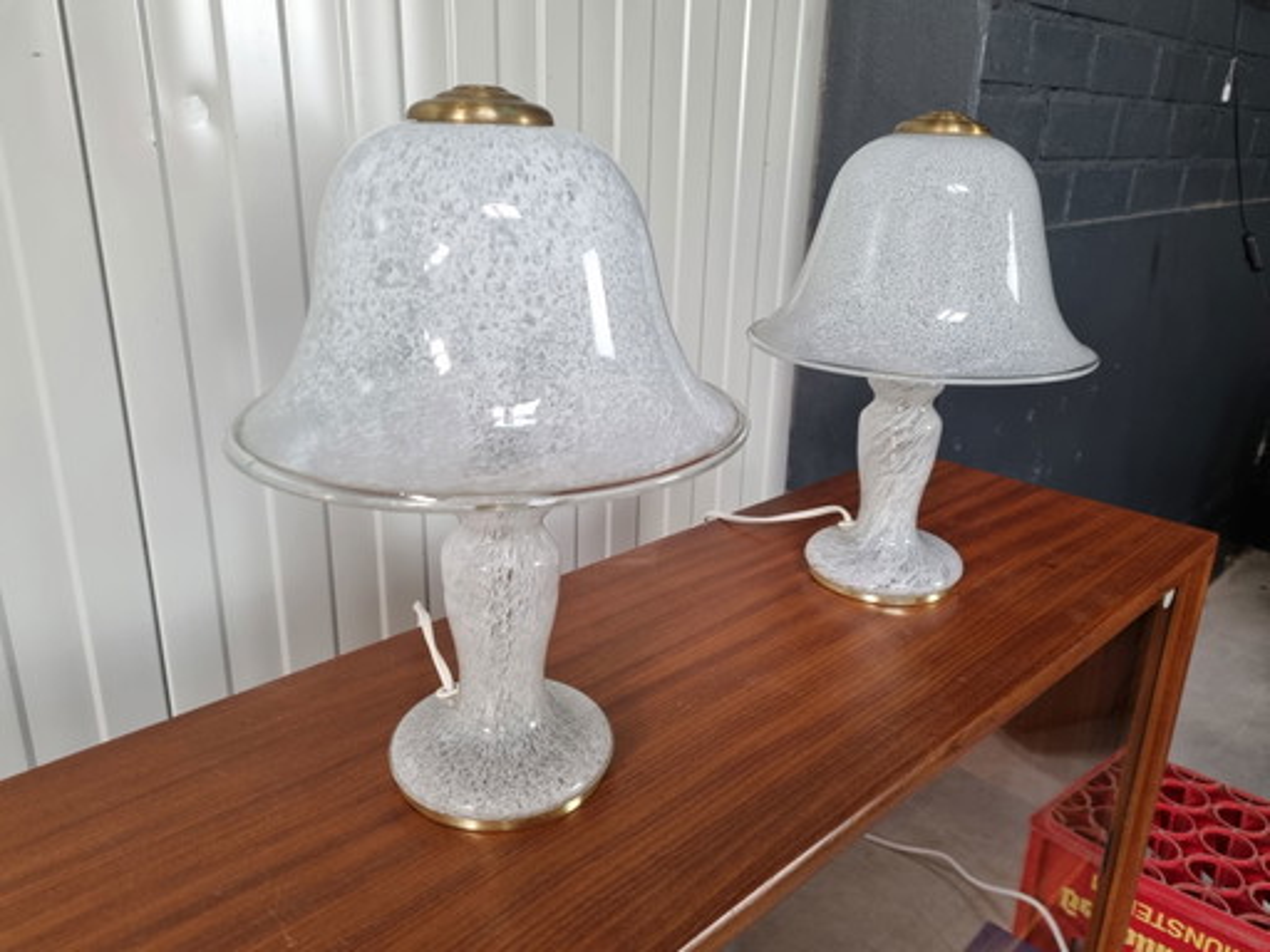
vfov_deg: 53.1
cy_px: 476
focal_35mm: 26
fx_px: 954
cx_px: 635
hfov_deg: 67.3
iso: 250
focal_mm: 5.4
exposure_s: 1/100
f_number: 1.8
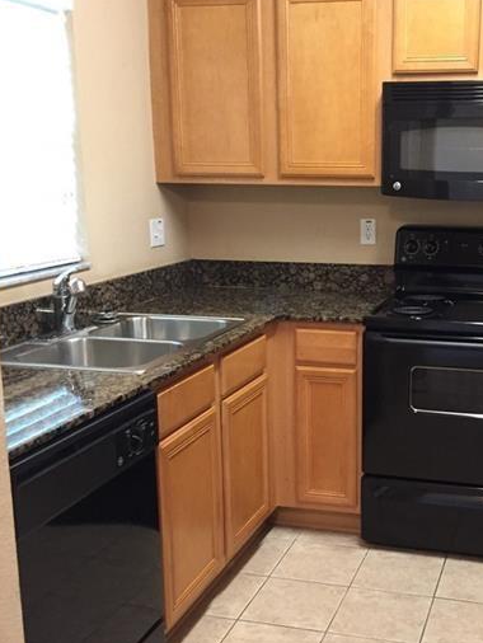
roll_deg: +0.3
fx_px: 818
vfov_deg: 42.9
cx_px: 356
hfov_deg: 32.3
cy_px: 355
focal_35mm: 44
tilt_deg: -11.5
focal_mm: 4.15
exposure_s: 1/24
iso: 250
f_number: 2.2
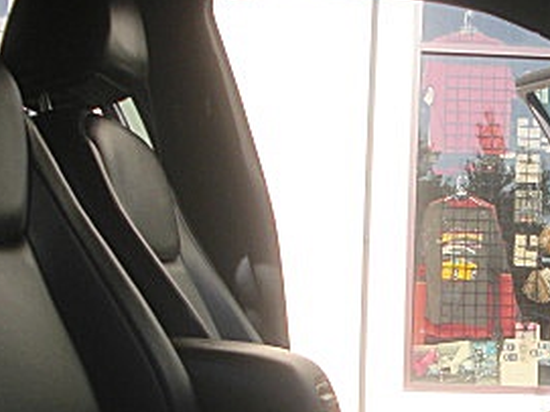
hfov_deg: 22.4
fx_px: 1350
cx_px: 507
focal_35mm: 85
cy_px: 300
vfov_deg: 17.3
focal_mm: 6.3
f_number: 2.8
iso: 50
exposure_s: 1/400
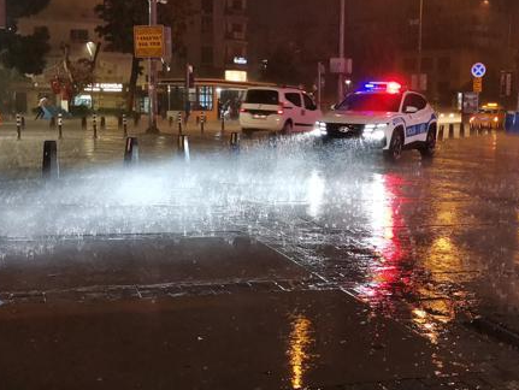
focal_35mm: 53
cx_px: 269
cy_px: 196
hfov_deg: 36.1
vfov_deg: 27.6
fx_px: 795
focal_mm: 4.75
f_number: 1.8
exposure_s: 1/50
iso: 400
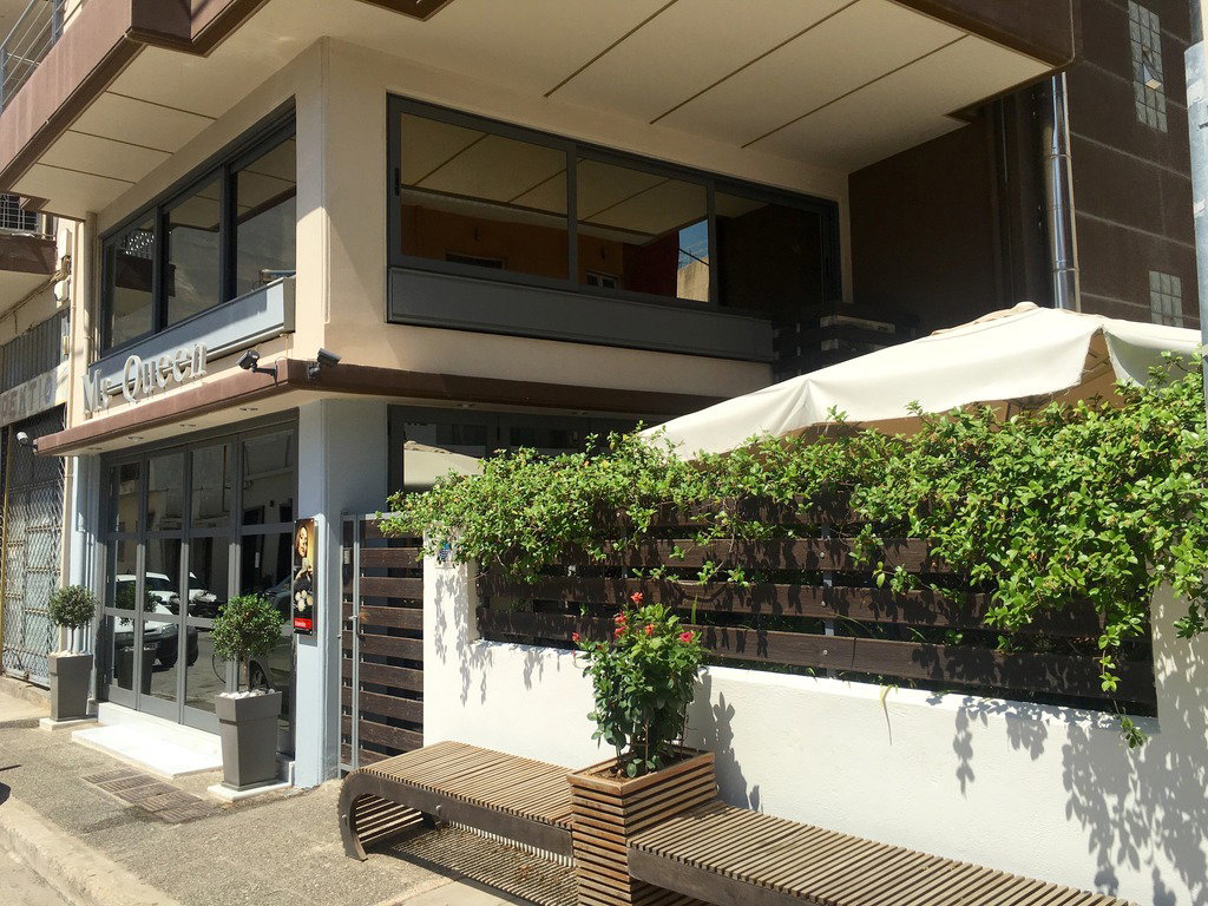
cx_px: 604
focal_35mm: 29
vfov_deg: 48.2
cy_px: 453
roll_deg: +0.5
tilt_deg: +6.2
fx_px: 1012
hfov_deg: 61.7
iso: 25
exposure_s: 1/2079
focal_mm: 4.15
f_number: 2.2
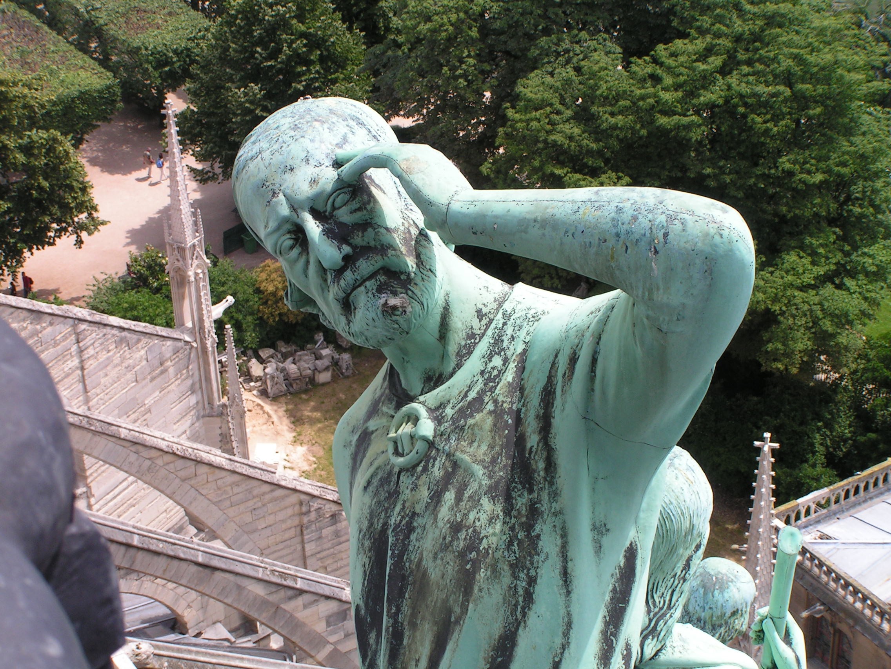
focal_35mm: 76
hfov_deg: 25.7
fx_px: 1956
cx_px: 446
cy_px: 334
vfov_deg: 19.4
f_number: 5.6
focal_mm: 12.7
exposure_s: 1/250
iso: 50
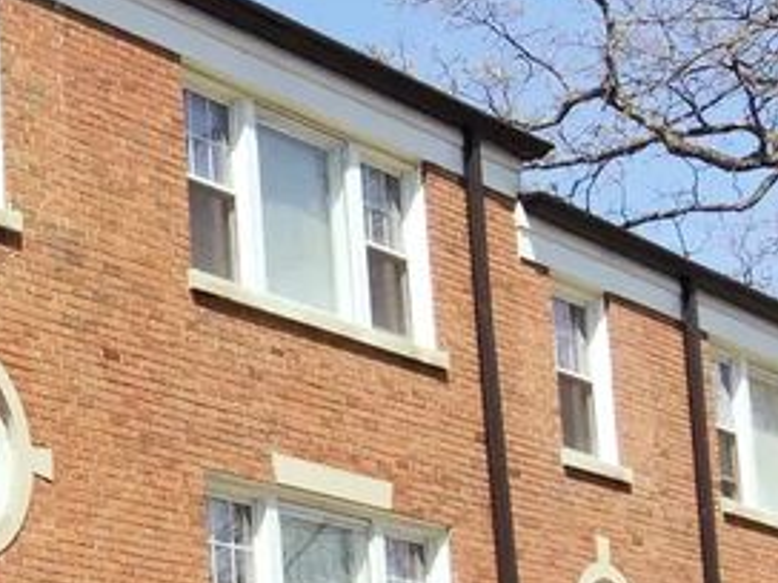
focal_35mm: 109
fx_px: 2450
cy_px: 666
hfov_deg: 15.2
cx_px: -681
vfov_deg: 13.3
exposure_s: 1/1582
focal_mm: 4.15
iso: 32
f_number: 2.2
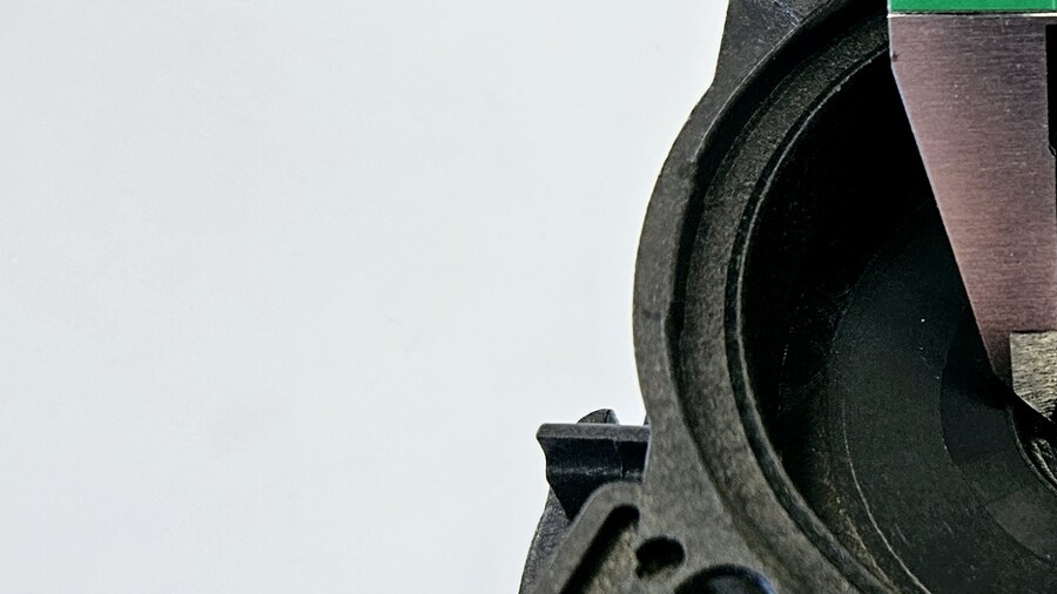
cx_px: 1174
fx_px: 1597
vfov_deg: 21.0
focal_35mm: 57
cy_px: 374
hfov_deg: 32.1
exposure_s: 1/100
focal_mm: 5.4
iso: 50
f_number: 1.8
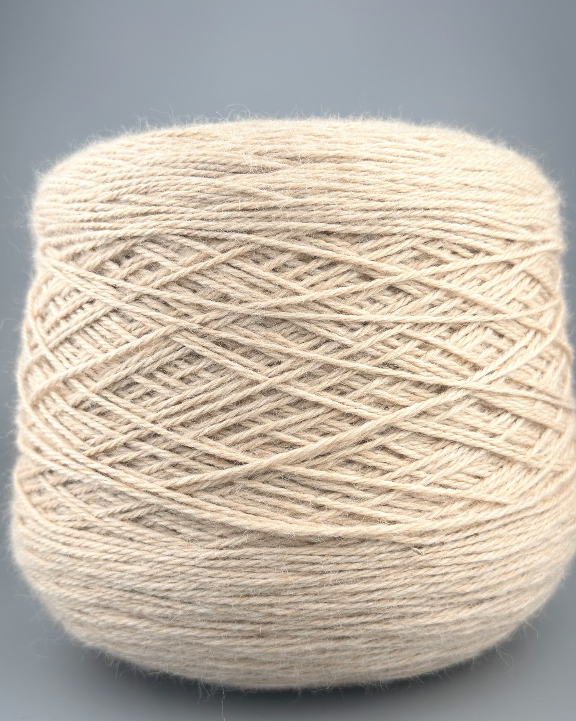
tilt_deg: -6.1
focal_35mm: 26
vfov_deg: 66.0
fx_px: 554
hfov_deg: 54.9
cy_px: 374
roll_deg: -0.6
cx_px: 295
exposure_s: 1/881
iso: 64
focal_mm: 6.76
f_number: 1.78
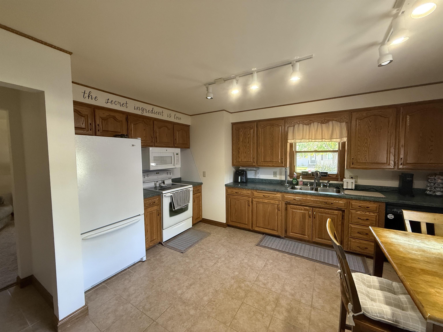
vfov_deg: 85.7
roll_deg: +0.2
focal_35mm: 14
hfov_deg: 102.1
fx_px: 179
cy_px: 166
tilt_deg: -3.7
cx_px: 222
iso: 400
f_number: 2.2
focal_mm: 2.22
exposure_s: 1/60
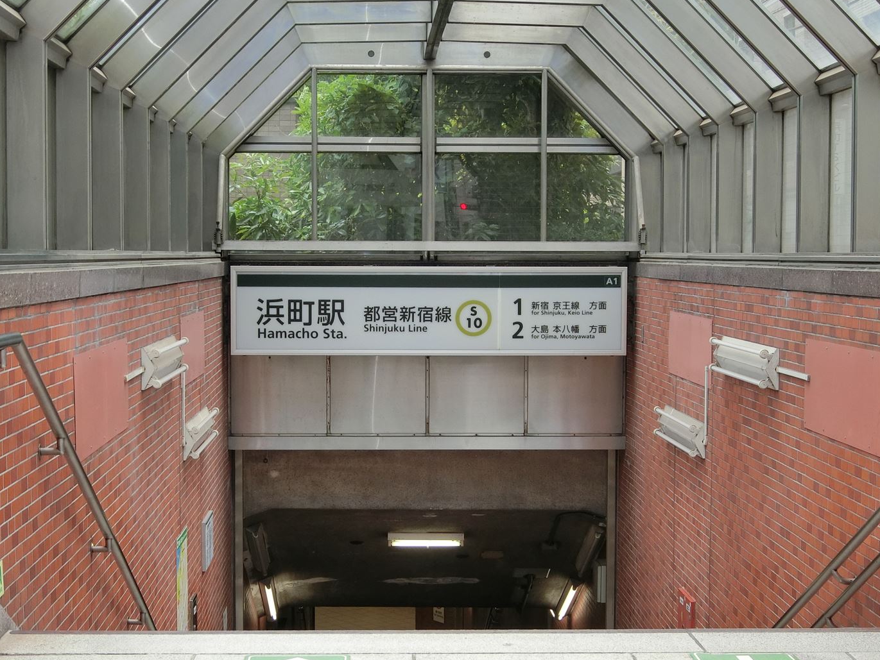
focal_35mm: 70
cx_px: 426
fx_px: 1780
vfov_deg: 21.0
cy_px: 362
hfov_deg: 27.8
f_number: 4.8
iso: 160
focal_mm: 12.8
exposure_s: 1/125
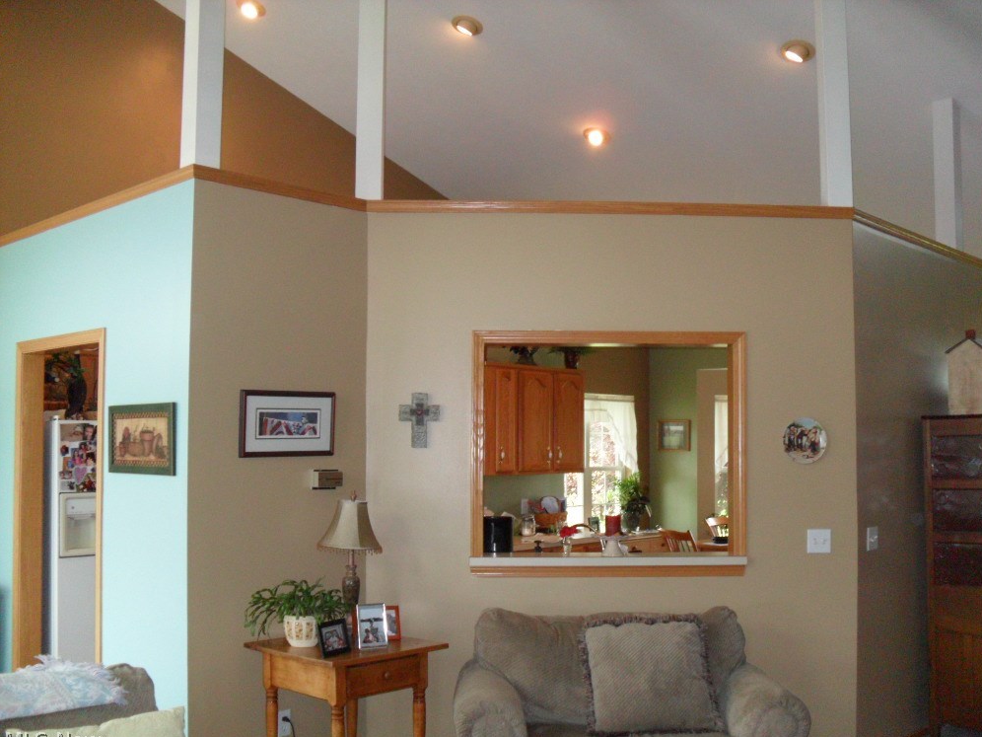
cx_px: 504
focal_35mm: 36
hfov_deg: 51.3
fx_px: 1021
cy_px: 378
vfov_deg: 39.7
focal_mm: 6.3
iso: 240
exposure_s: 1/45
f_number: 3
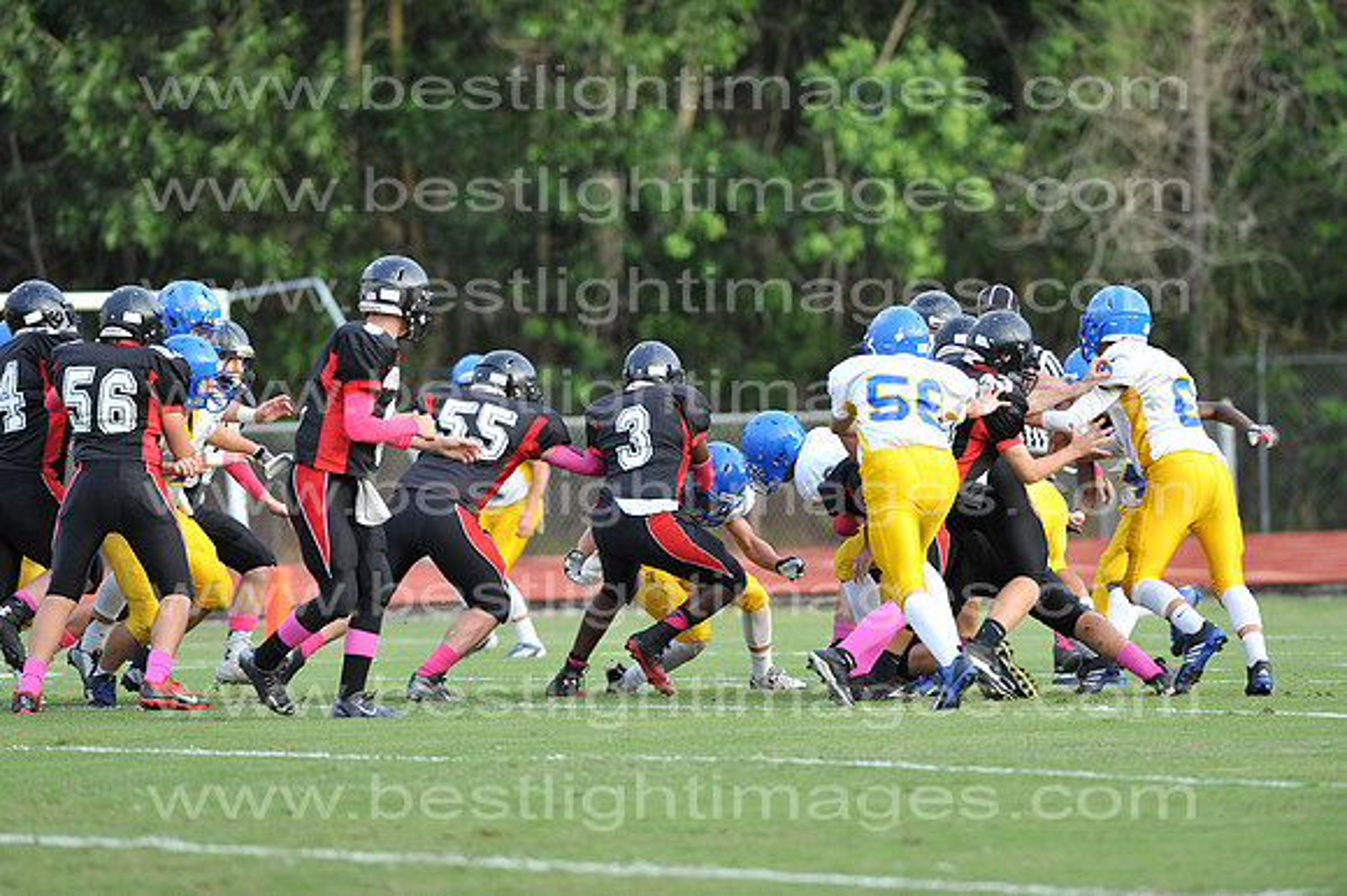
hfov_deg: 6.9
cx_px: 674
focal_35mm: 300
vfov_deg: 4.6
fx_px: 11218
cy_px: 448
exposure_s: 1/800
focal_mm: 300
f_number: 4
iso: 1000
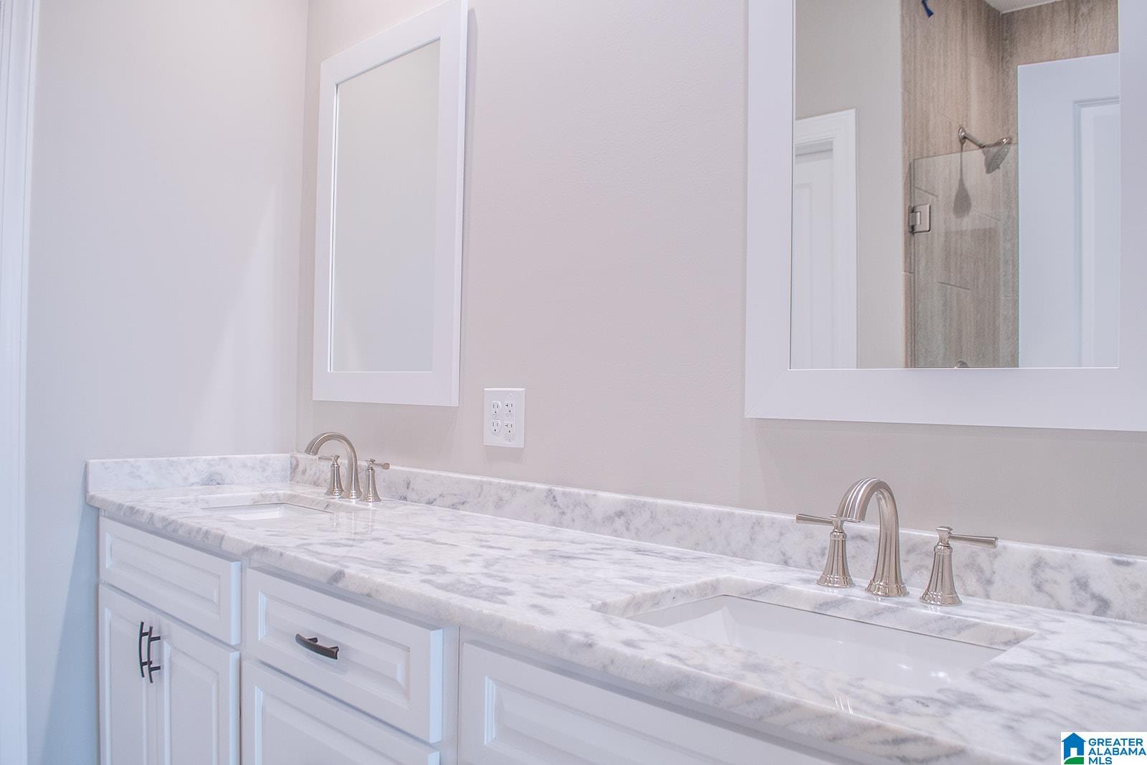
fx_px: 860
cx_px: 574
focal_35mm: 27
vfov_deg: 47.9
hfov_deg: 67.4
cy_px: 382
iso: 200
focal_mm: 18
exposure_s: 1/30
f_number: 7.1
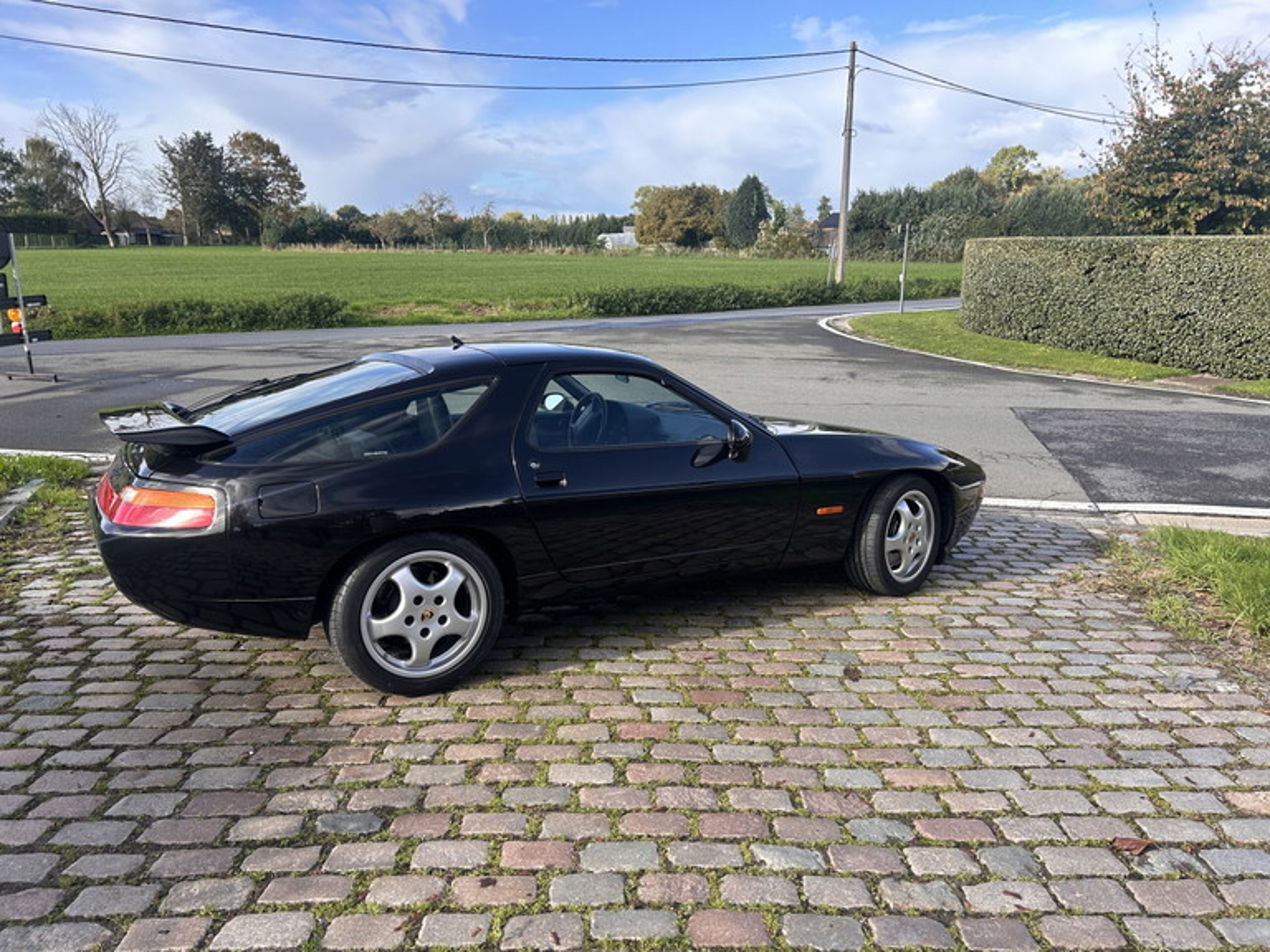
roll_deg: +0.0
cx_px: 635
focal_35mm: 26
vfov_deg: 53.1
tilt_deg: -14.5
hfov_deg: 67.3
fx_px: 954
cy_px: 476
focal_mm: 5.7
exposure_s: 1/1575
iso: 50
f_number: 1.5
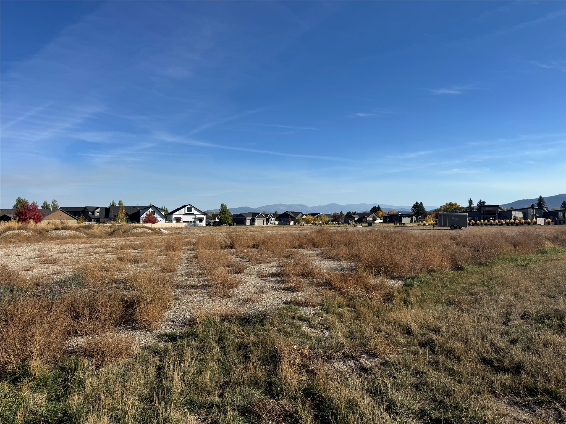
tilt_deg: +1.0
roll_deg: -0.5
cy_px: 212
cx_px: 283
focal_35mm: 24
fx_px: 392
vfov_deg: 56.8
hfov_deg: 71.6
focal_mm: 6.76
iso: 80
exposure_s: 1/4950
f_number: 1.78
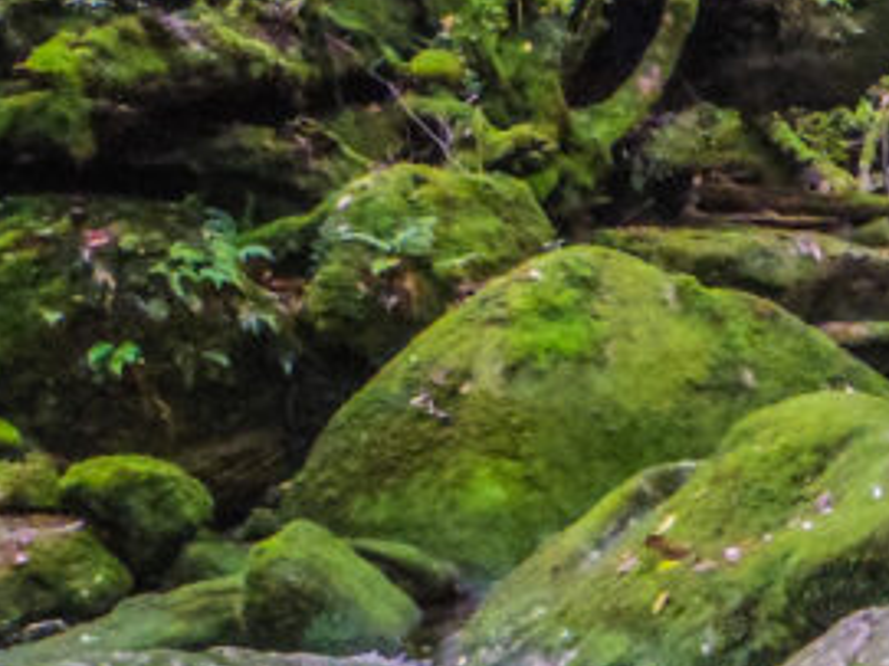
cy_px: 689
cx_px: 1325
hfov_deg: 19.6
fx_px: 2233
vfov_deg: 16.6
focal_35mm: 87
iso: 2000
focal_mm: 5
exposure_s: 1/40
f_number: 2.8
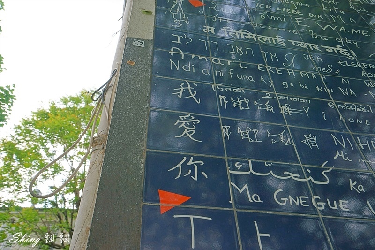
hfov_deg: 60.3
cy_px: 125
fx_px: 323
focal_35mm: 31
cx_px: 188
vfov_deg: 42.3
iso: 125
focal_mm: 31
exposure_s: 1/160
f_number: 5.6
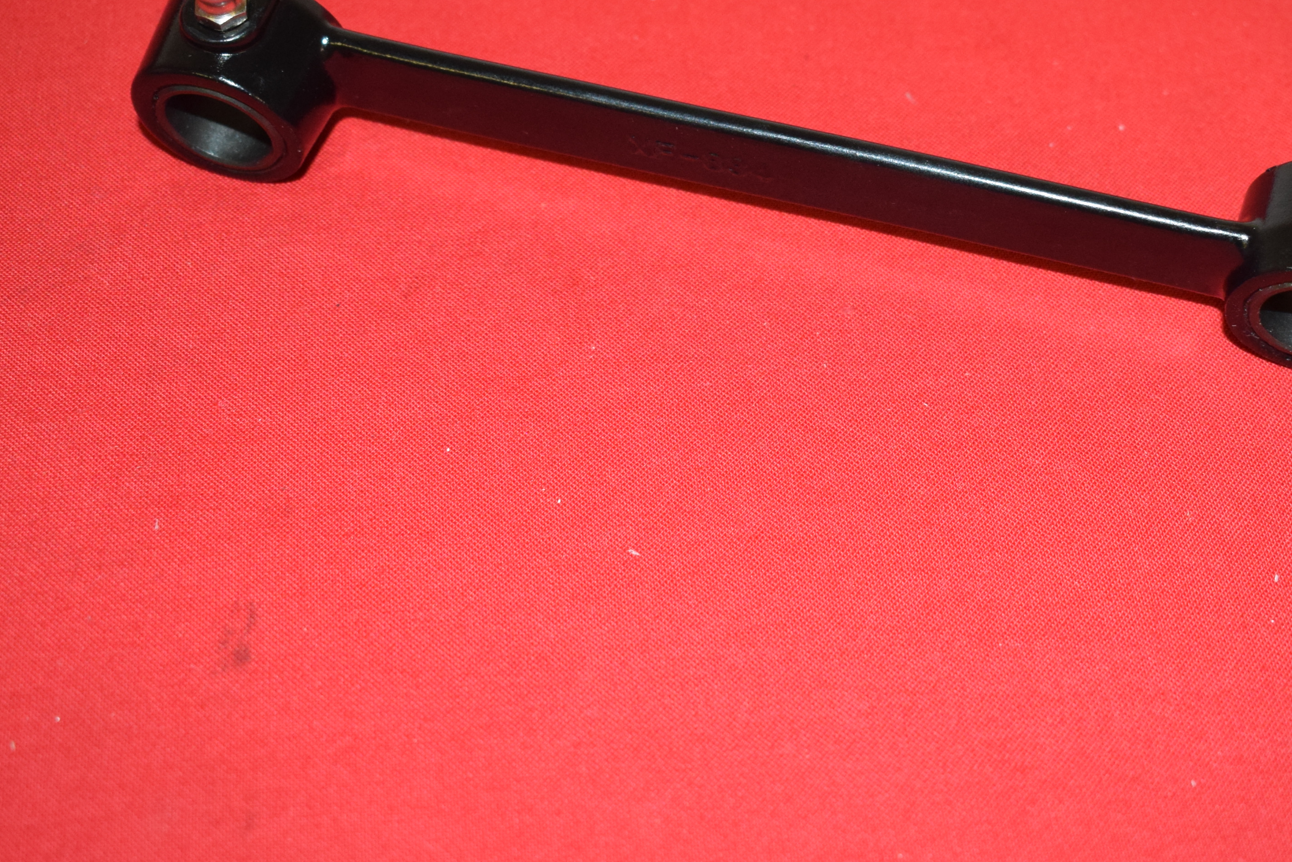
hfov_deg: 32.2
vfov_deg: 21.7
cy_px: 218
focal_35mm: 62
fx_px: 2226
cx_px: 806
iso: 1250
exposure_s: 1/200
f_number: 5
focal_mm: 26
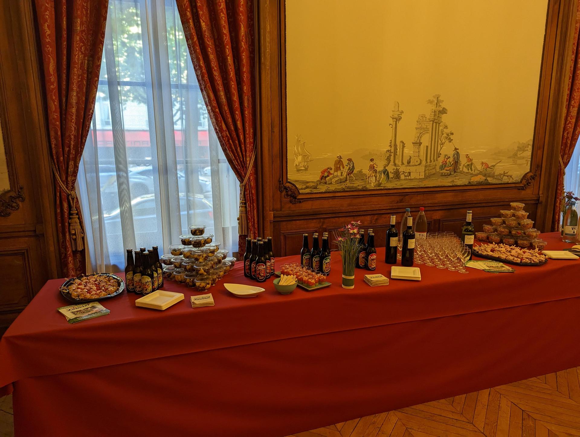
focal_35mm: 24
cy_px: 218
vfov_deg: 56.9
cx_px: 290
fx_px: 403
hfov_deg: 71.5
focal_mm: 6.81
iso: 251
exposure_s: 1/149
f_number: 1.85
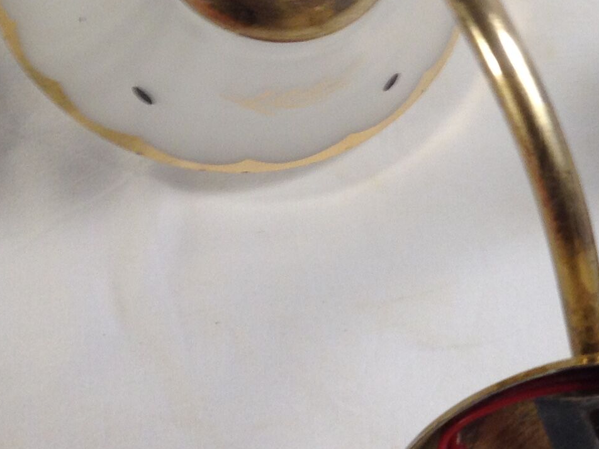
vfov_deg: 12.3
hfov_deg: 15.9
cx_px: 678
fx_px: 2076
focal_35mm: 120
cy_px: 299
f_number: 2.4
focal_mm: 4.28
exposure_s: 1/24
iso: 50
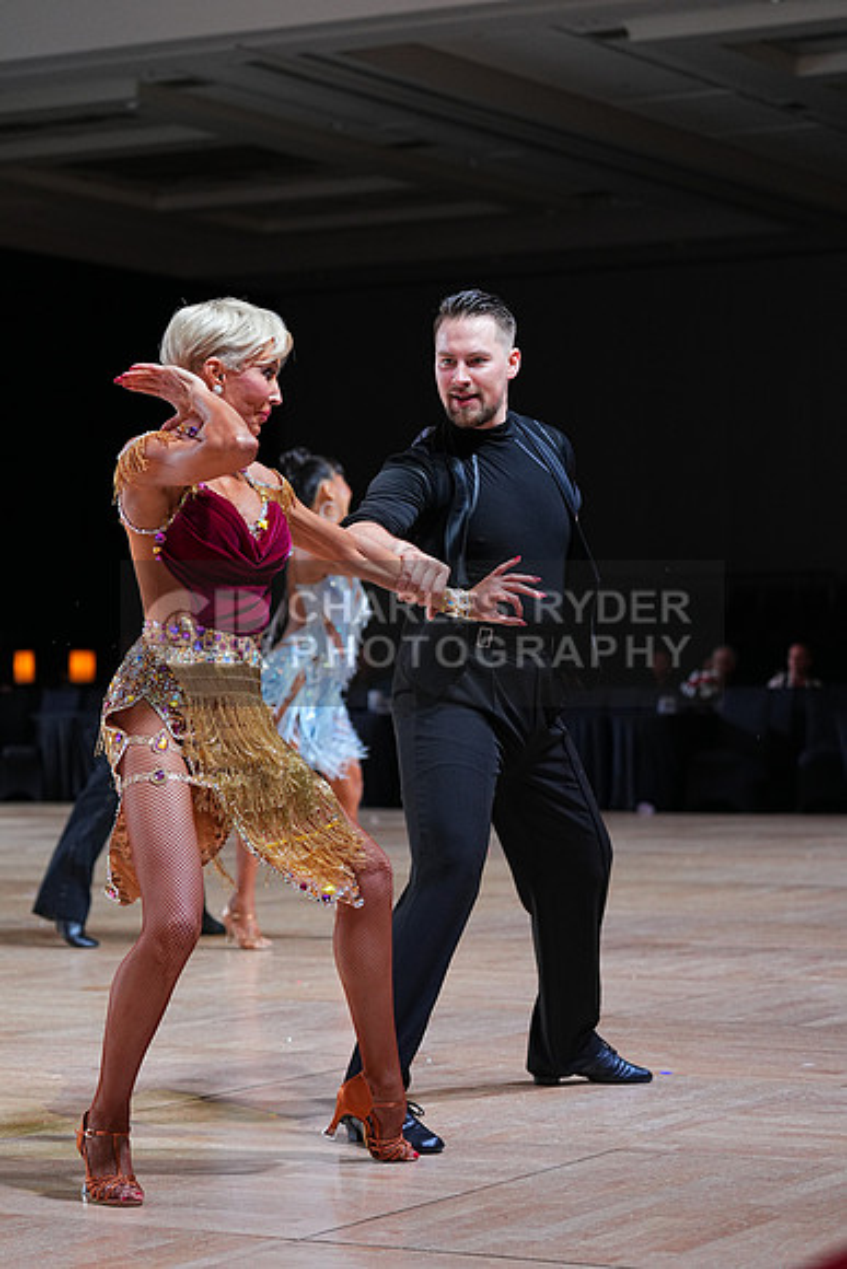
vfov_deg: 22.9
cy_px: 634
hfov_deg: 15.4
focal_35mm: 89
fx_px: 3139
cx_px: 424
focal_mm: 89
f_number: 4
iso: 1250
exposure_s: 1/500
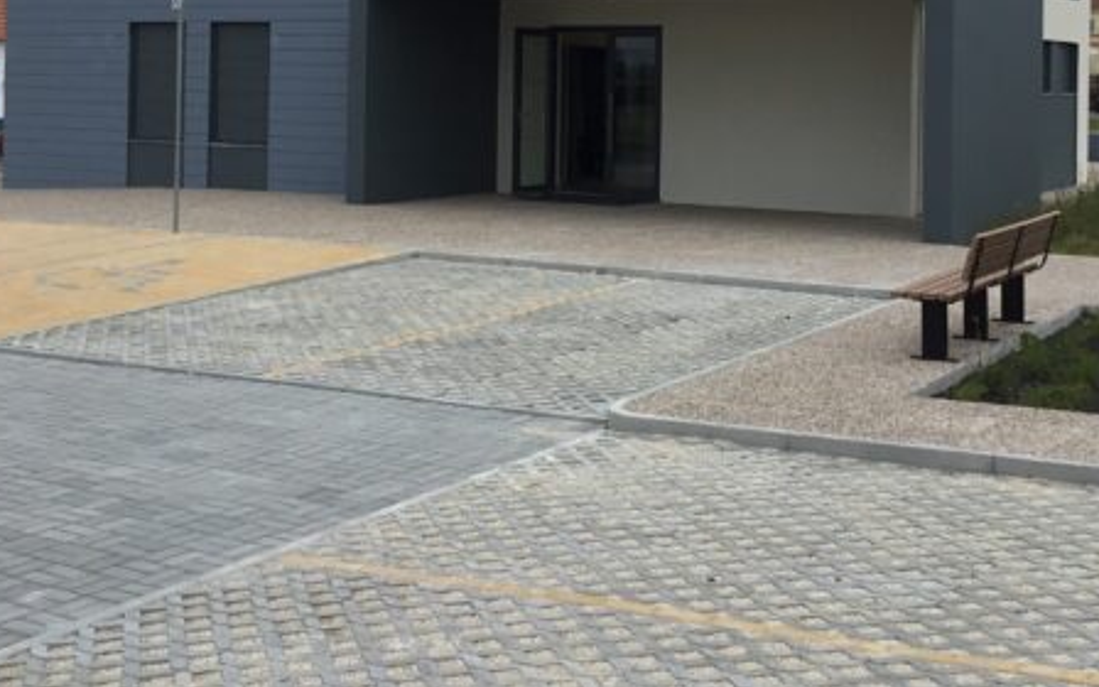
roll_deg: -0.8
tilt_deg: +1.2
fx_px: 1647
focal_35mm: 55
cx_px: 574
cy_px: 58
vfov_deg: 22.9
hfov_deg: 36.9
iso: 25
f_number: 2.4
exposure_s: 1/849
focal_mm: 3.3
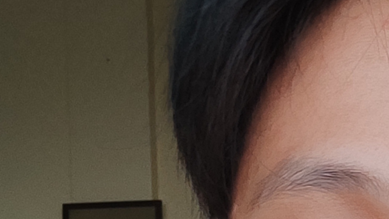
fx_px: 949
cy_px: 295
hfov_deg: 21.9
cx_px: 430
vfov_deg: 12.7
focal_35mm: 92
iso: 228
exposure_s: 1/24
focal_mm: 3.49
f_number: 2.45
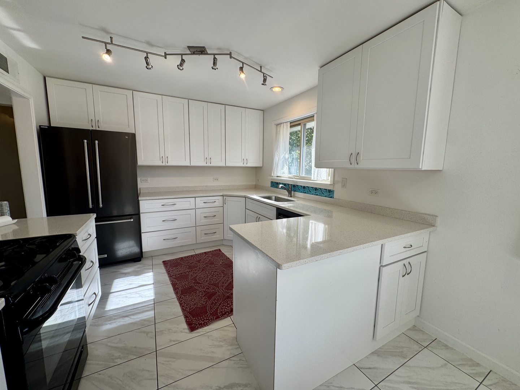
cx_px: 260
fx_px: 210
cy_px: 195
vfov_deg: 85.7
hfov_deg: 102.1
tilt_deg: -7.2
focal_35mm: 14
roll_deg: -0.5
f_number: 2.2
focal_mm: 2.22
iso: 40
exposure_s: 1/204
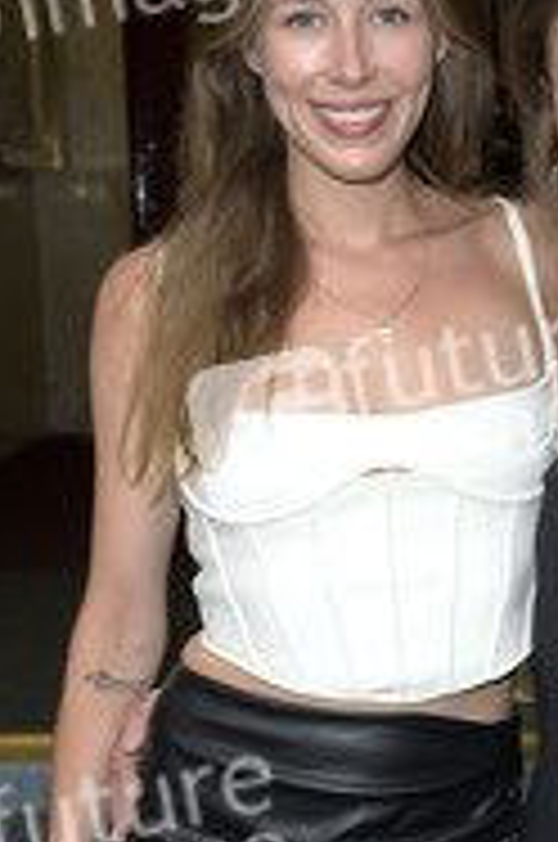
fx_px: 1750
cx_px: 549
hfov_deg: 17.7
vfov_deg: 26.7
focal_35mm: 75
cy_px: 639
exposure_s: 1/250
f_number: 5.6
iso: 640
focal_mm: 35
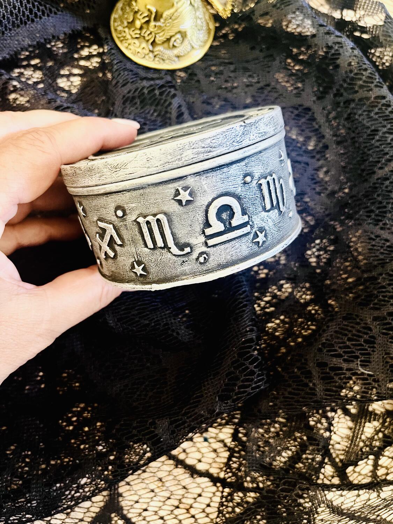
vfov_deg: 67.3
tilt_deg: -77.8
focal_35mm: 26
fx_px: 394
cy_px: 262
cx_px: 196
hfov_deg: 53.1
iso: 400
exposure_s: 1/33
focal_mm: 5.1
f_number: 1.6
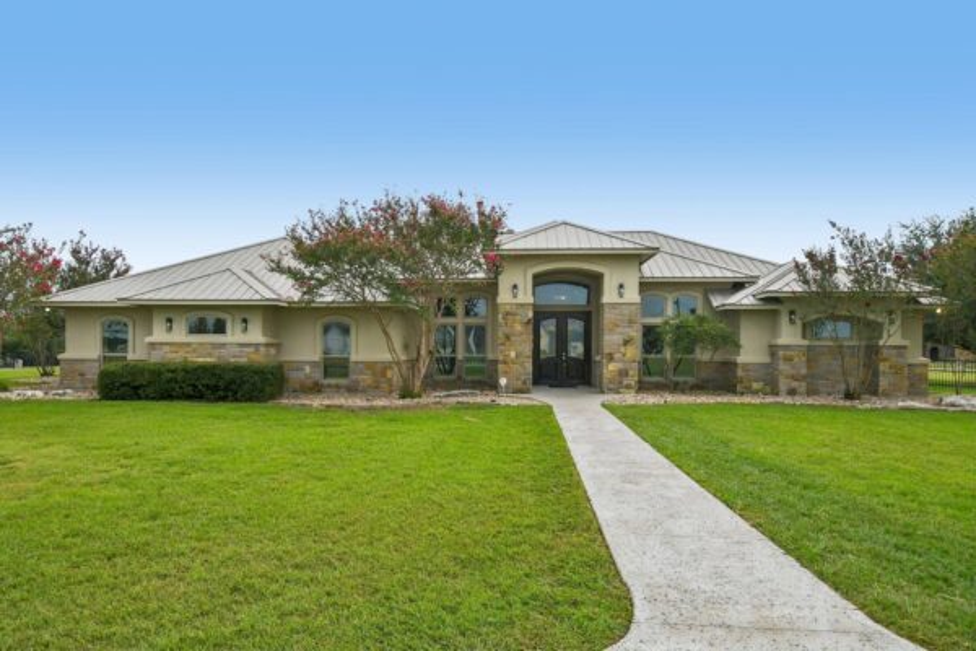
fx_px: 610
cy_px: 326
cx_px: 488
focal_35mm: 22
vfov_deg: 56.1
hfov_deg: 77.3
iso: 400
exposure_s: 1/1600
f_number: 8
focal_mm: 15
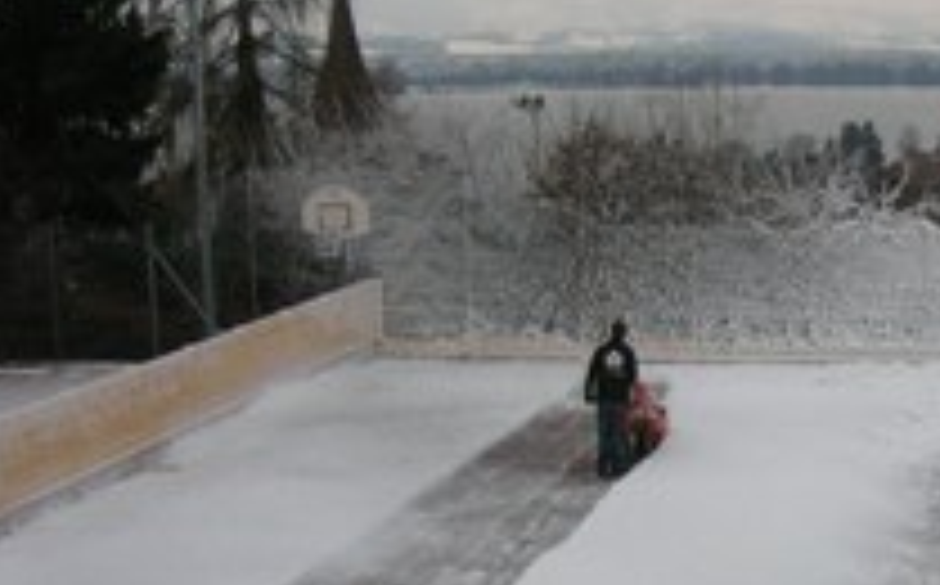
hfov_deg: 28.9
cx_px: 873
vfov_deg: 19.0
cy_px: 407
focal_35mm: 68
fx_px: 1740
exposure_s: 1/85.5
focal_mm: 5.7
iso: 50
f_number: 4.9
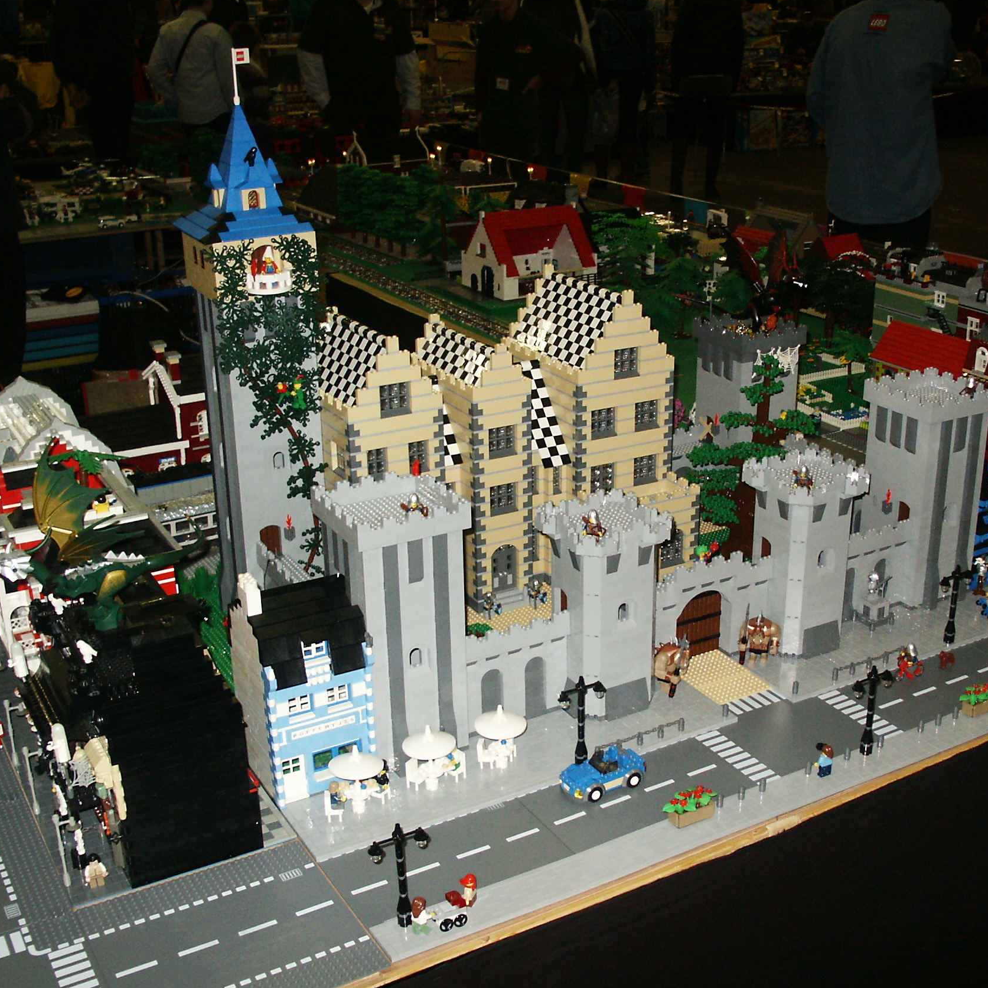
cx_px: 589
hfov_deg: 39.9
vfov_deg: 40.0
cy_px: 500
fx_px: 1356
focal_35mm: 42
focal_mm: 7.2
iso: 200
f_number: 3
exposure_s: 1/45
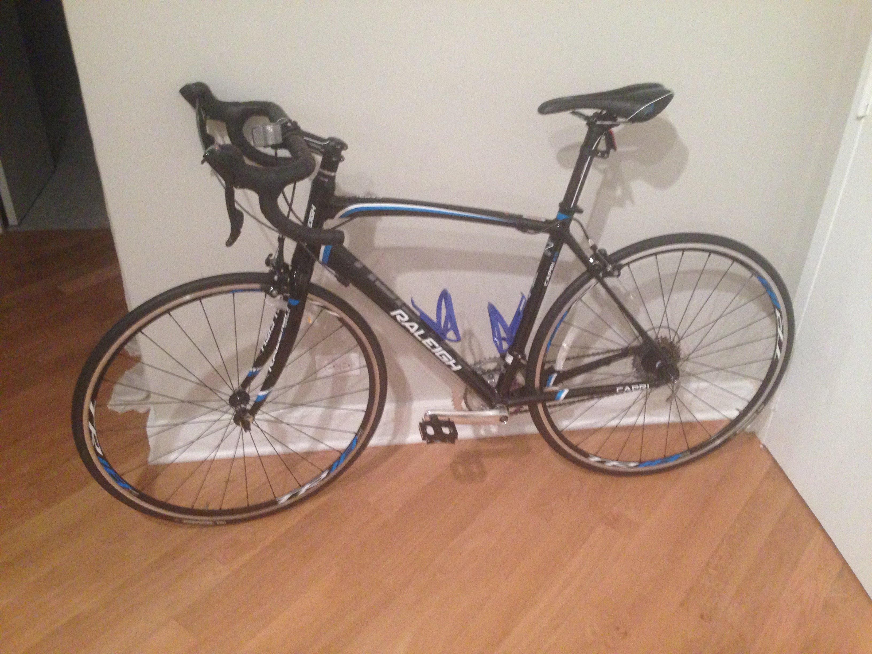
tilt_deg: -33.8
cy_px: 327
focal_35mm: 33
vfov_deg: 42.9
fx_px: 831
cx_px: 436
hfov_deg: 55.4
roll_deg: -0.2
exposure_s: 1/15
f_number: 2.4
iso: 400
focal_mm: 4.12
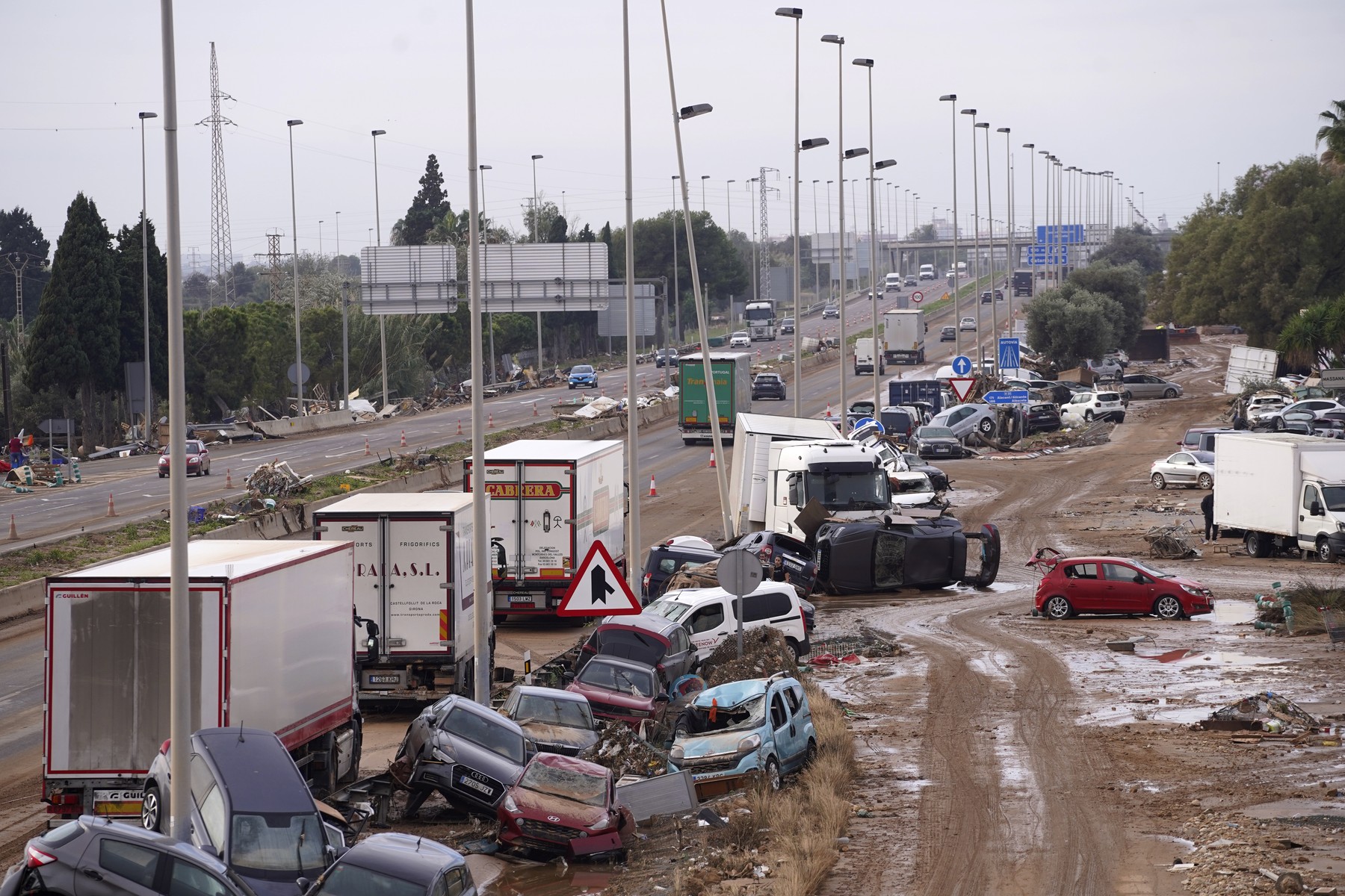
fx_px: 7472
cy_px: 448
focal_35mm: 200
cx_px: 672
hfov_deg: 10.3
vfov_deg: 6.9
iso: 320
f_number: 6.3
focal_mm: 200
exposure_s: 1/500
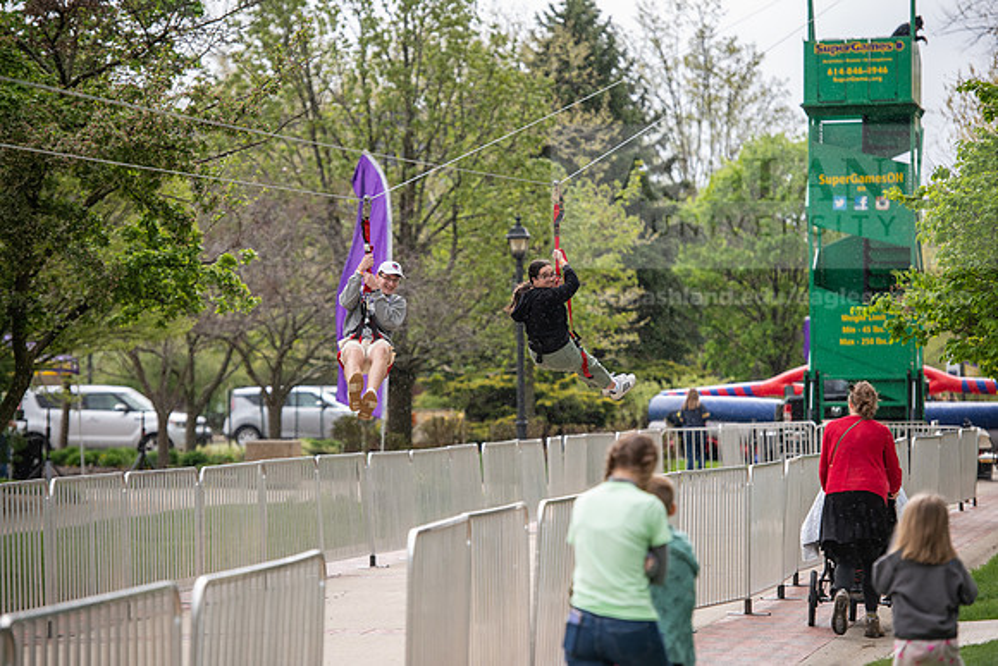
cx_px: 499
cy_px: 333
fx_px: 4298
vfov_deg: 8.9
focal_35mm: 155
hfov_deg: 13.2
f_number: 3.5
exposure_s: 1/640
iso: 500
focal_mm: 155
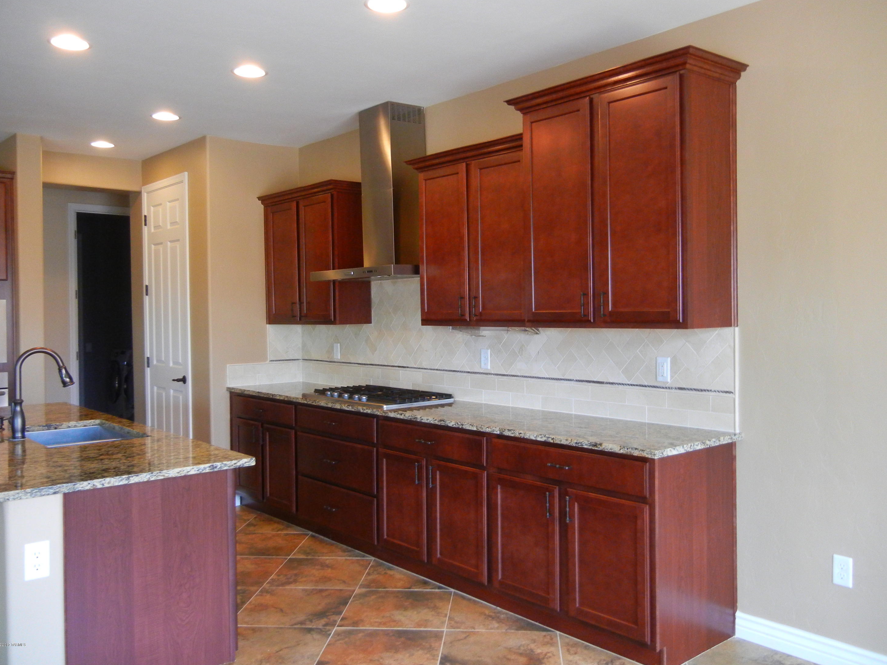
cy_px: 323
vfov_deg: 45.4
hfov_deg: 58.3
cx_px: 456
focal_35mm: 31
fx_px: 794
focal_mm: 5.4
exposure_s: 1/30
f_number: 3.5
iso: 385
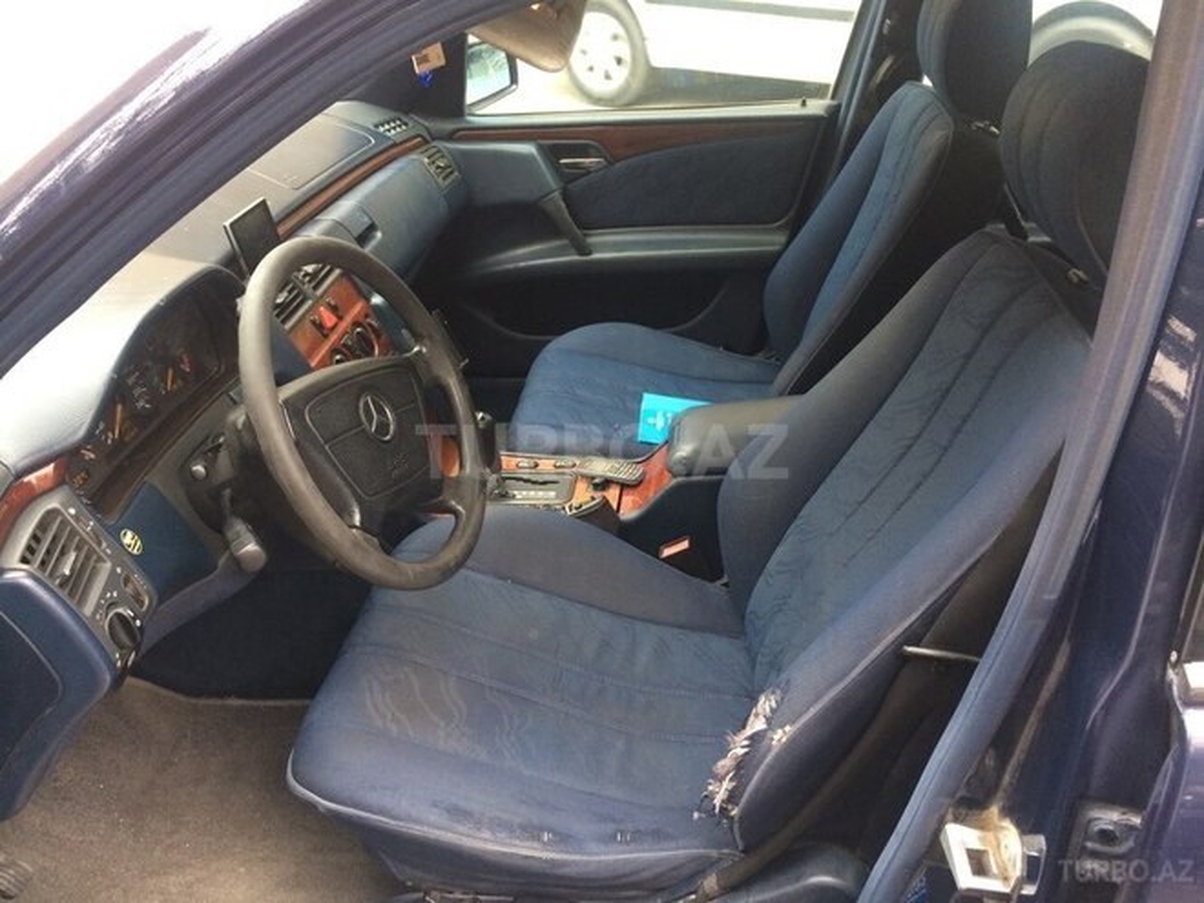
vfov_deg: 48.2
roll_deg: +5.4
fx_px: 1009
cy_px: 452
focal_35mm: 29
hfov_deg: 61.7
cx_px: 602
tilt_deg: -29.2
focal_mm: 4.15
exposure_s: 1/33
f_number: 2.2
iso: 50
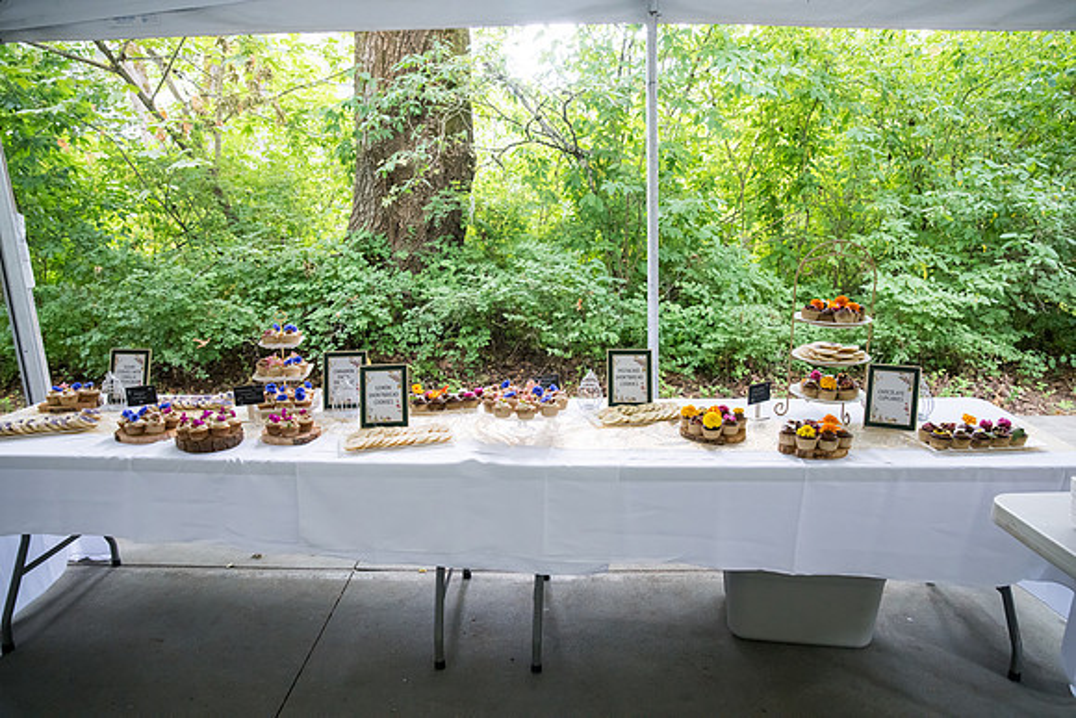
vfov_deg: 53.2
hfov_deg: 73.7
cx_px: 538
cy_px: 359
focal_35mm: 24
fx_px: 717
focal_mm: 24
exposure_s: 1/320
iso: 2500
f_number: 4
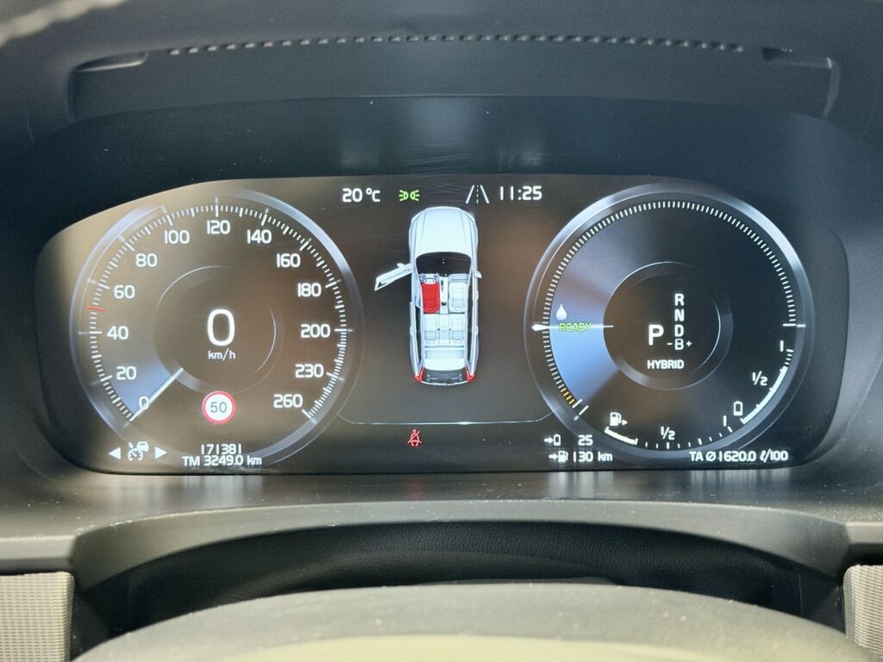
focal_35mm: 48
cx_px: 442
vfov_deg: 30.3
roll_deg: +0.0
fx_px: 1224
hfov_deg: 39.7
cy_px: 331
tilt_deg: -19.0
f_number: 1.78
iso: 500
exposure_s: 1/25
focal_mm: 6.76
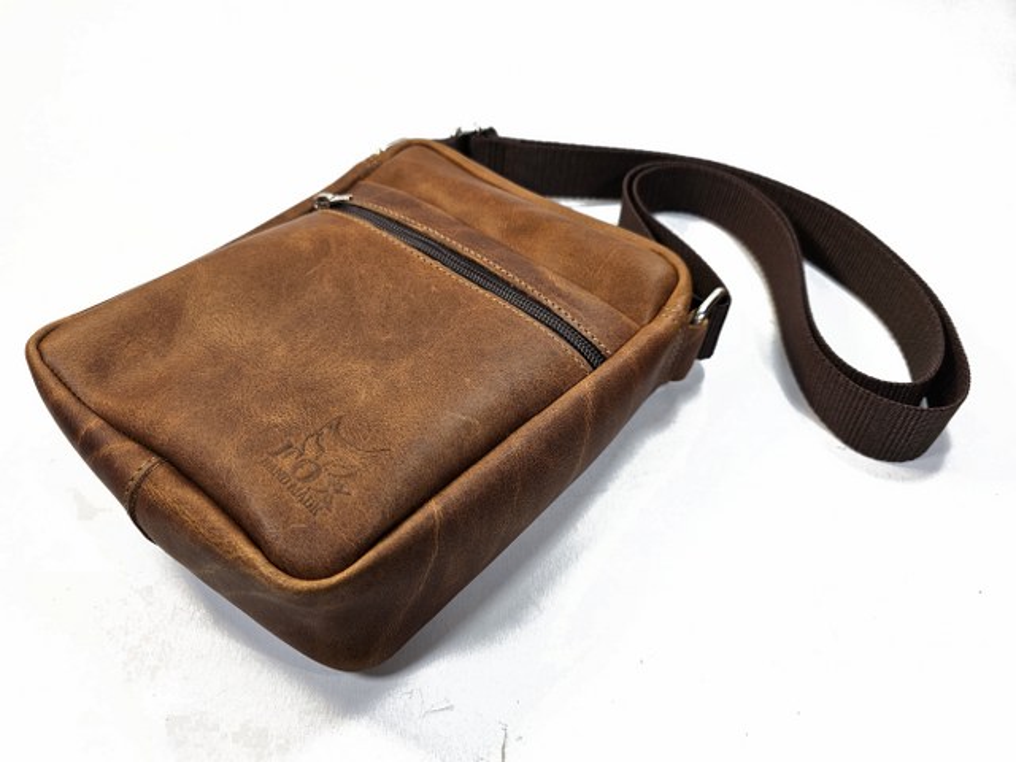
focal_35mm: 23
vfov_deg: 58.9
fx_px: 675
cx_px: 508
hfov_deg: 73.9
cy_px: 381
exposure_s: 1/116
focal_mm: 6.3
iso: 10
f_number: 1.7
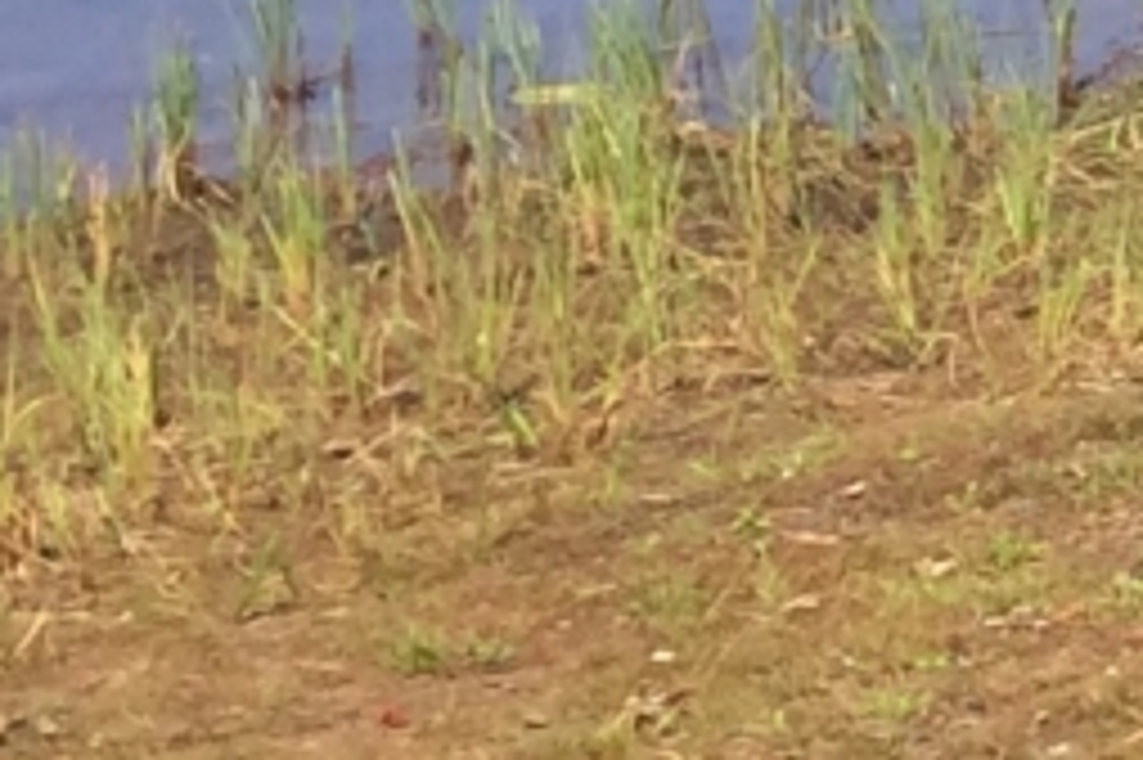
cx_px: 3564
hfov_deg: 7.5
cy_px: -832
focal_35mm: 236
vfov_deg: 5.7
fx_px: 7488
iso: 32
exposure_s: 1/1368
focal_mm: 4.12
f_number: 2.2
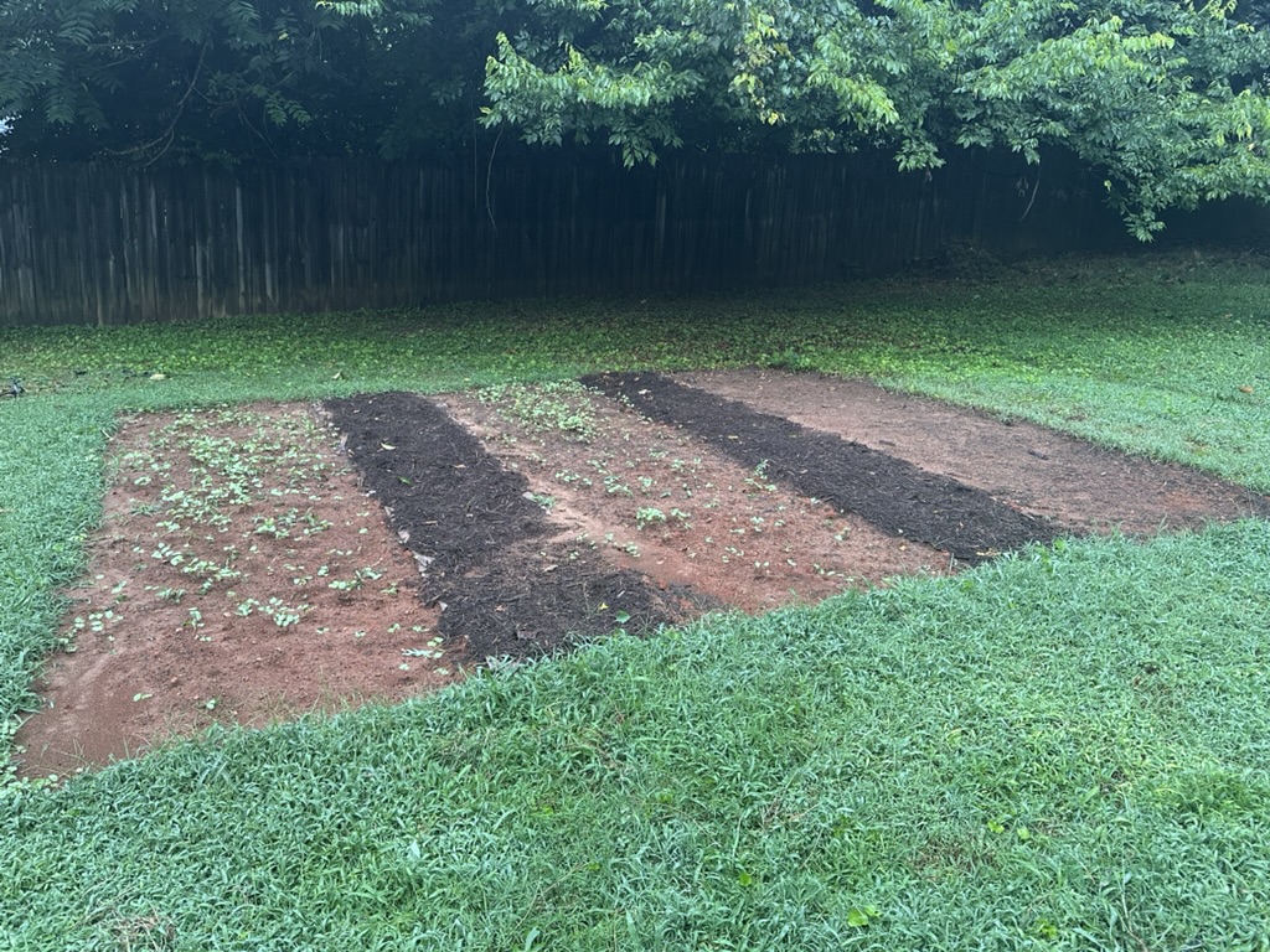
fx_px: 881
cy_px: 476
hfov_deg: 71.6
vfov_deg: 56.8
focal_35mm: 24
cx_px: 635
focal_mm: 6.86
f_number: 1.78
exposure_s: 1/60
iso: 250
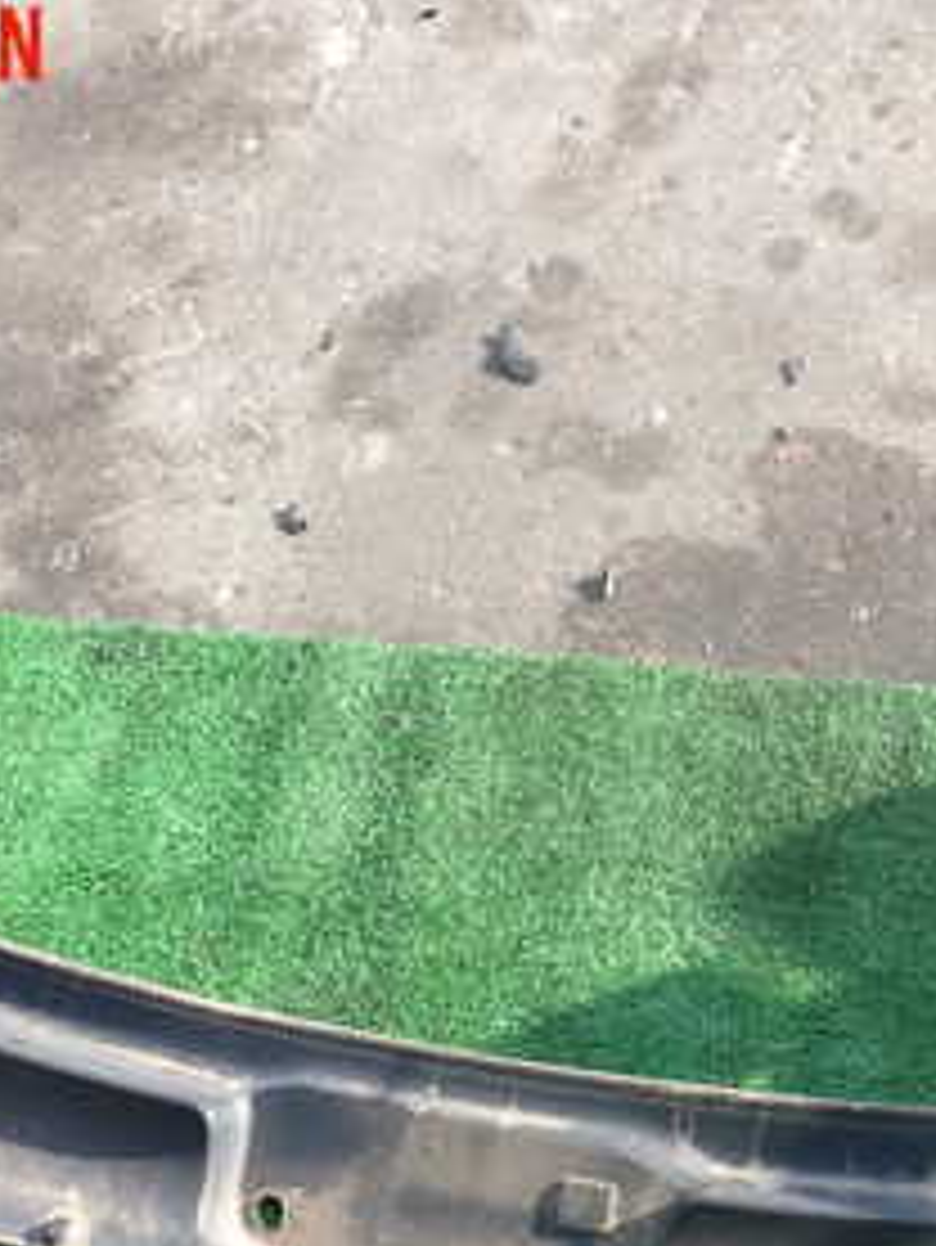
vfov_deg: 29.1
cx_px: 576
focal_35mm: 65
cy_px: 1008
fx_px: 2342
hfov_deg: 22.6
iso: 100
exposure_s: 1/250
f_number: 3.2
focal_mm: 5.4
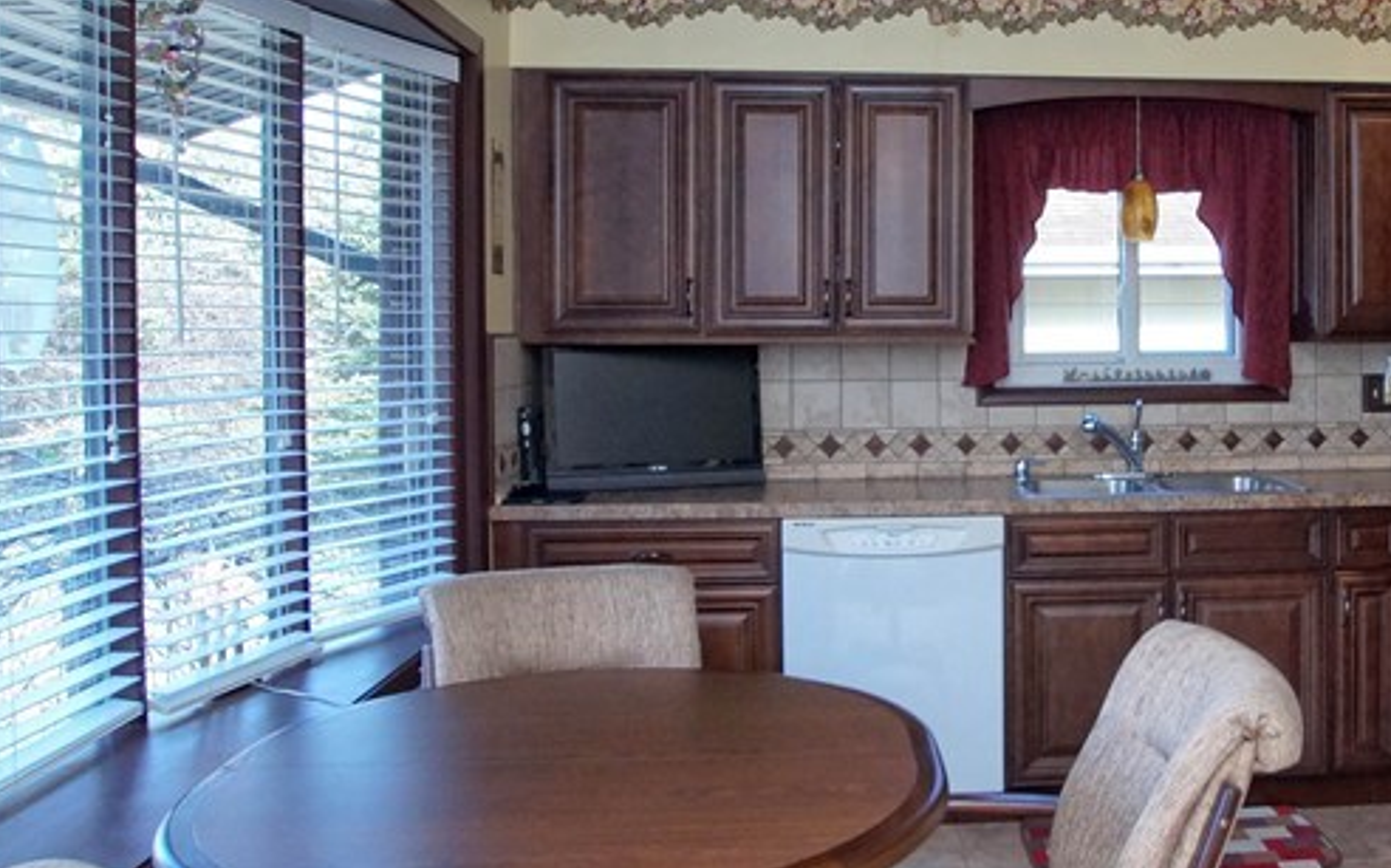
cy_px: 356
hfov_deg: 50.9
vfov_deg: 34.2
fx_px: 1407
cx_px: 1004
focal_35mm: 37
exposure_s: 1/160
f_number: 4.5
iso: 800
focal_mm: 11
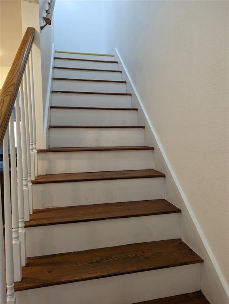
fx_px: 211
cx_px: 114
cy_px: 152
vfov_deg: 71.5
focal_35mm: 24
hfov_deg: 56.9
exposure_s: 1/120
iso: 264
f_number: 1.85
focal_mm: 6.81
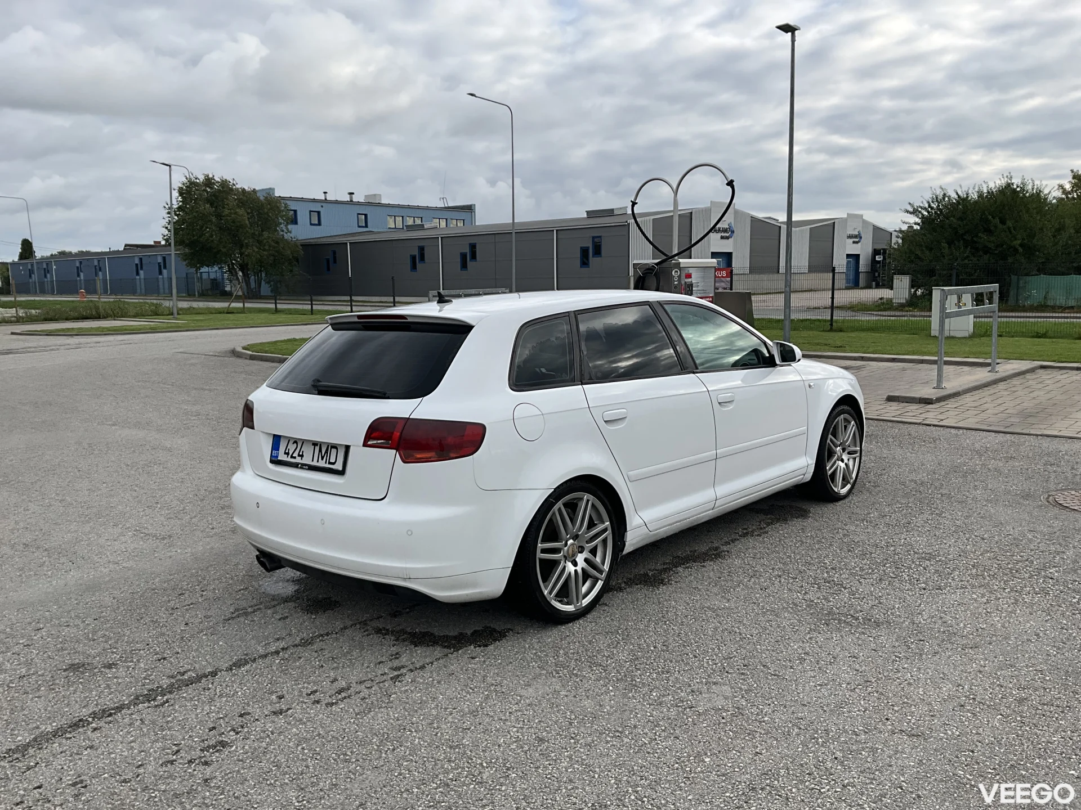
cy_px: 405
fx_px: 906
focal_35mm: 29
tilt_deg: -8.8
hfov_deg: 61.7
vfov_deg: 48.2
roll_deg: +0.7
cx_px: 540
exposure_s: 1/1035
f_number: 1.8
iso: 25
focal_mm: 3
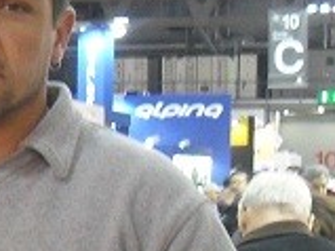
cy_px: 500
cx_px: -129
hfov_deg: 10.9
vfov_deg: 8.0
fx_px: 1702
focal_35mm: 176
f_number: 2.8
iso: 240
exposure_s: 1/15
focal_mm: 6.2
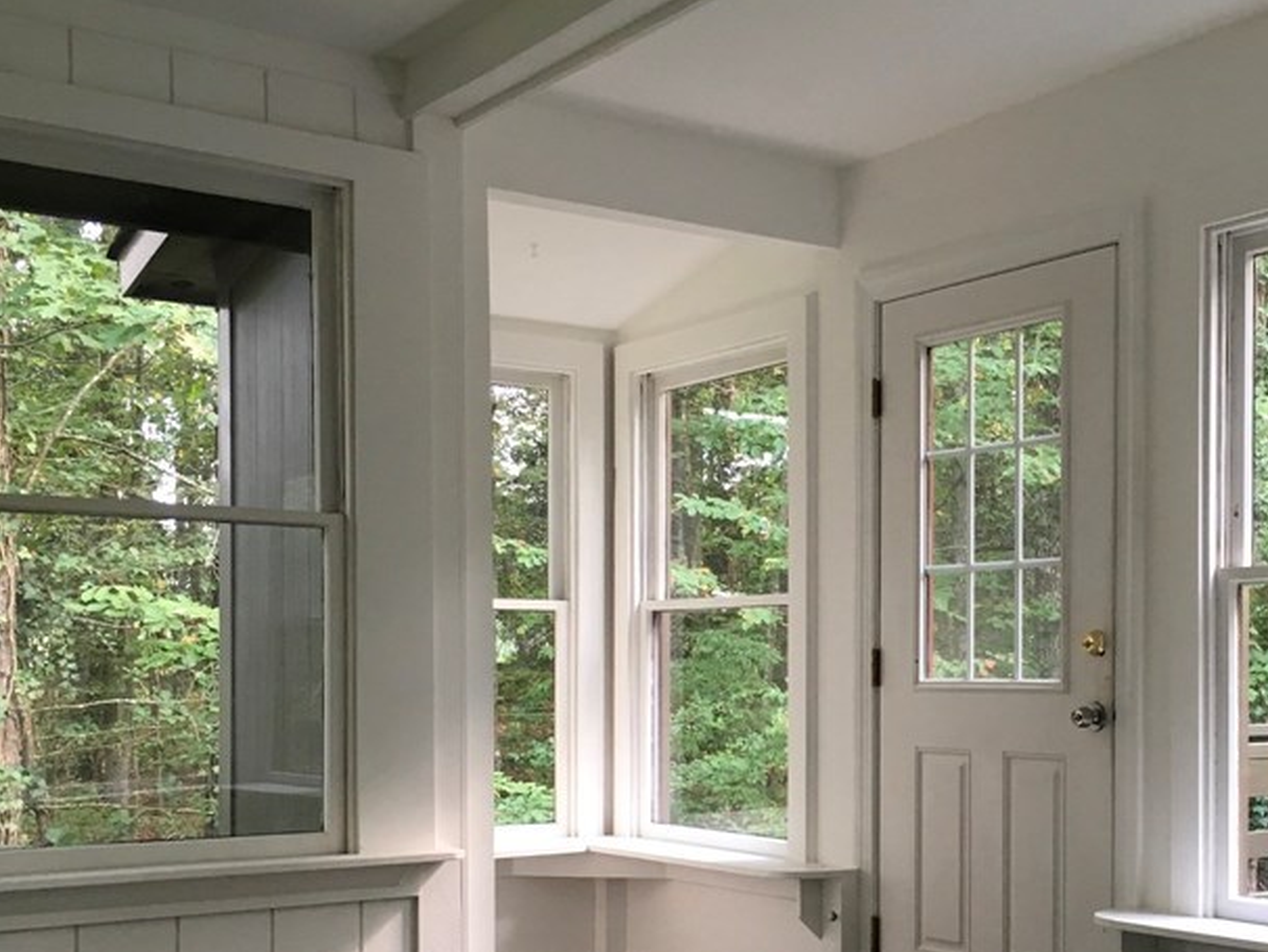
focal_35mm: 49
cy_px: 682
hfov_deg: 38.0
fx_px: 1796
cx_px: 935
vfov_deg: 29.3
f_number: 2.2
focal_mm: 4.15
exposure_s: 1/30
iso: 40
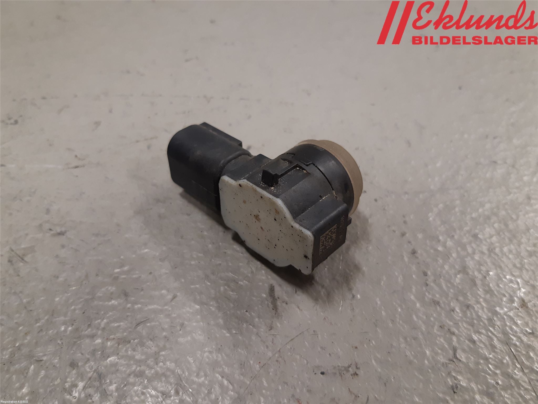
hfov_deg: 67.3
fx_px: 404
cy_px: 202
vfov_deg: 53.1
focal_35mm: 26
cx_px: 269
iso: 125
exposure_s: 1/50
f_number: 1.7
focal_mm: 3.93
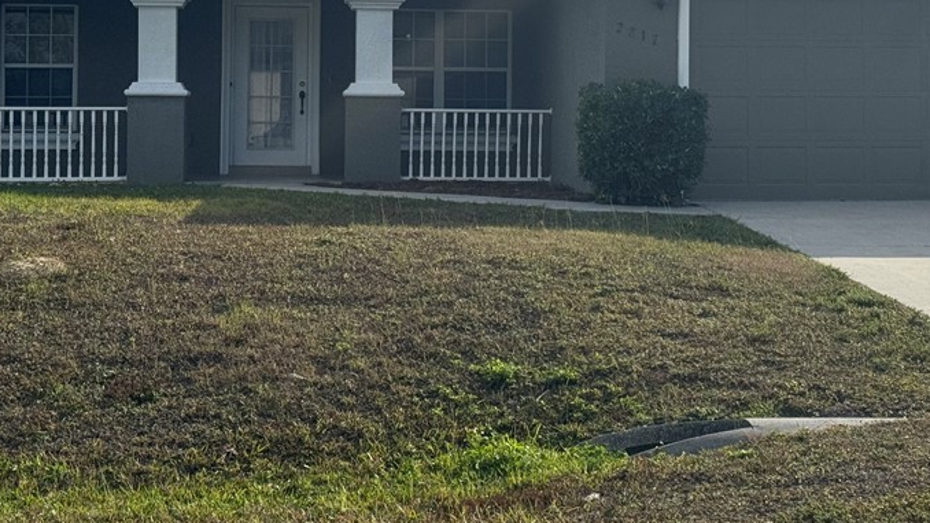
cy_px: 44
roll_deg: -0.4
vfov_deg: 15.1
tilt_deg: +2.0
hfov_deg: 26.8
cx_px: 529
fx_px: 1948
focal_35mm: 79
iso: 80
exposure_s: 1/9009
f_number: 1.78
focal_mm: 6.76
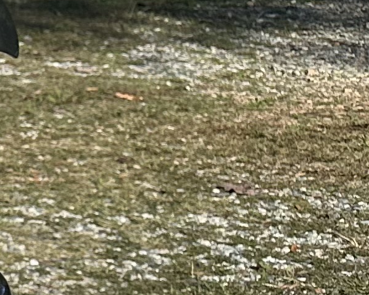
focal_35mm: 158
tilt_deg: -13.6
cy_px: 173
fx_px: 1725
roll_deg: -1.6
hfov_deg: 9.1
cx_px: -840
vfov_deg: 9.8
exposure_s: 1/3861
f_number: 1.78
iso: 80
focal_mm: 6.86
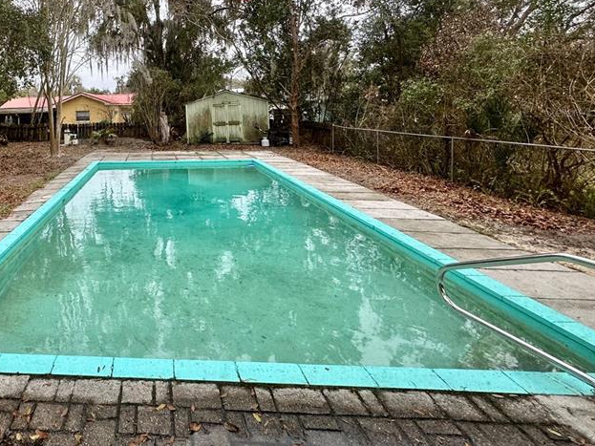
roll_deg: +1.7
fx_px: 395
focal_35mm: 23
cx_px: 114
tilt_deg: -0.3
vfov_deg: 56.0
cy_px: 112
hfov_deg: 66.7
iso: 100
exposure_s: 1/120
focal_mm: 2.22
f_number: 2.2
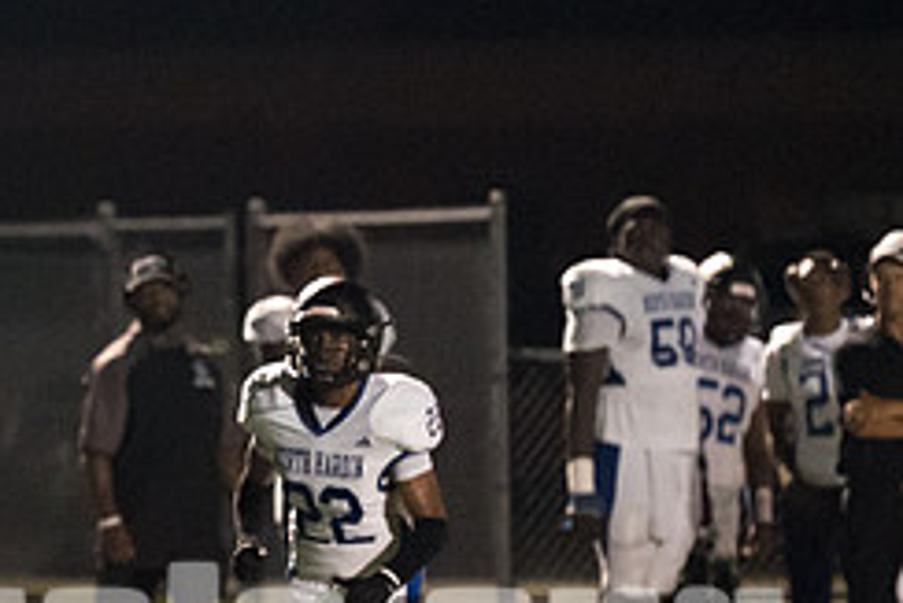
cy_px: 234
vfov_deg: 2.1
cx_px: -440
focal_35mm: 644
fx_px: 16163
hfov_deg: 3.2
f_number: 2.8
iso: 12800
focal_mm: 162
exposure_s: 1/1250
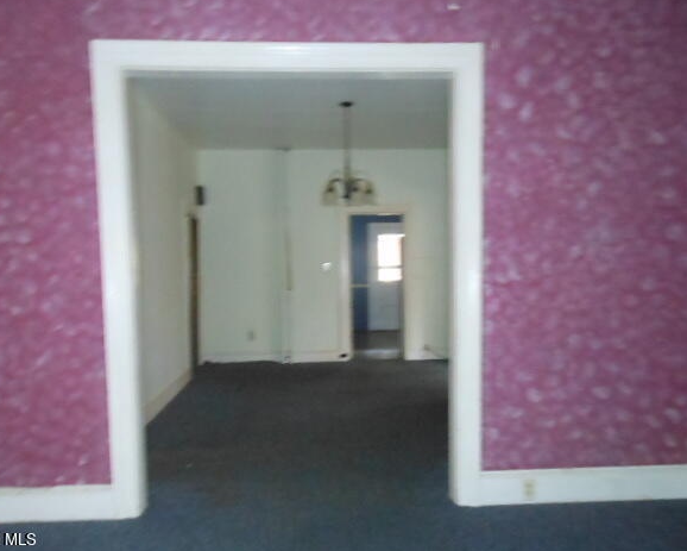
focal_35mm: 27
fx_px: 549
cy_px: 280
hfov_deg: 64.0
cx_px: 329
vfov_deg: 53.2
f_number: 3.2
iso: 800
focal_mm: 4.5
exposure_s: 1/4
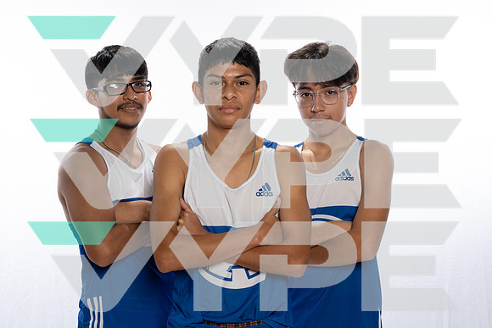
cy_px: 164
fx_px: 656
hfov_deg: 41.1
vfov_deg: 28.1
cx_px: 246
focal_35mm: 48
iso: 1250
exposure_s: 1/250
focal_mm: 48
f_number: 11
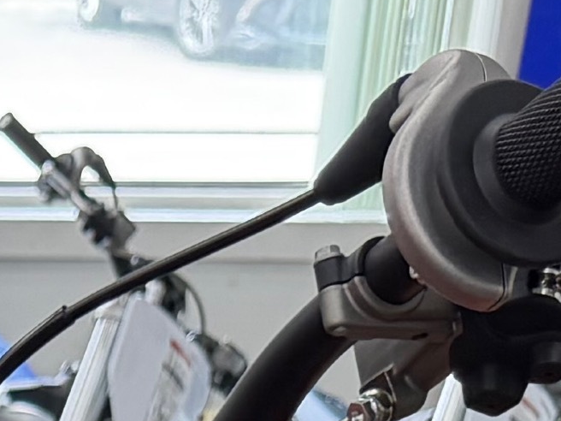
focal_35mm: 173
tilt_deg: -26.8
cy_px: 1426
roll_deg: -0.3
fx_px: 2804
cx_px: -571
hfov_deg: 10.5
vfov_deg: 7.2
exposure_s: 1/120
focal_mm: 6.76
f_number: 1.78
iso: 200
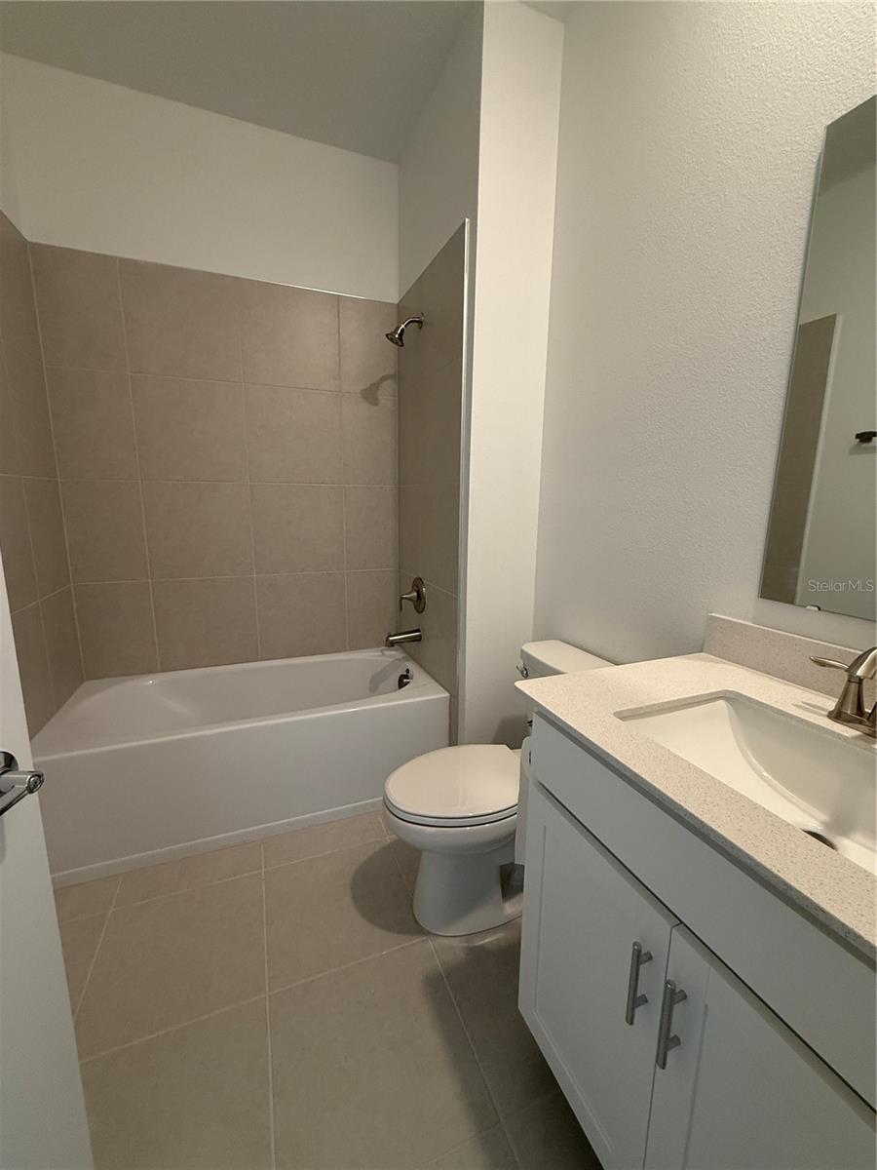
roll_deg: -0.7
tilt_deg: -10.0
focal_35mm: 14
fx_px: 473
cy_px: 585
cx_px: 438
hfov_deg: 85.7
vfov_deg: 102.1
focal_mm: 2.22
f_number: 2.2
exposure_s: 1/120
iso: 250
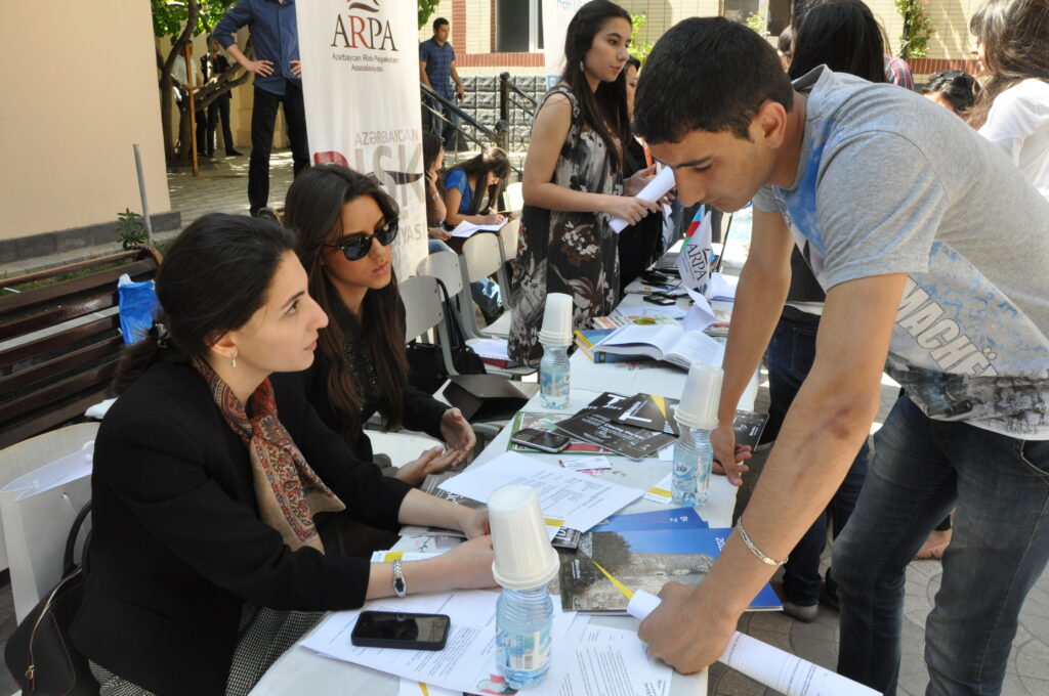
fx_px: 786
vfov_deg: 47.8
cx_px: 524
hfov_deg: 67.4
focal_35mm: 27
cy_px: 348
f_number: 13
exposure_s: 1/160
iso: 800
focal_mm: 18
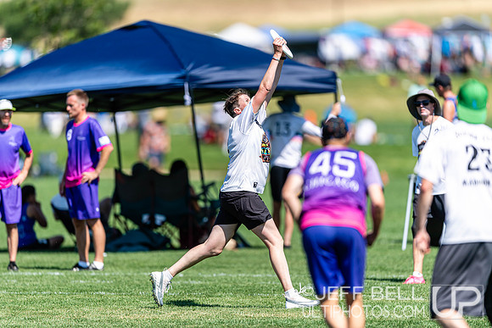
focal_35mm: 400
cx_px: 246
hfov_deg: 5.2
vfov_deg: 3.4
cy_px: 164
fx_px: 5468
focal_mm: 400
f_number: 2.8
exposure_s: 1/2000
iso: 100
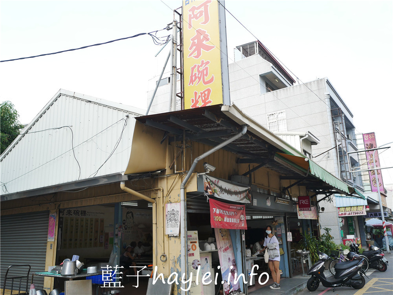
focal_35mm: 30
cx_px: 196
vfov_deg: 46.8
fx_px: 341
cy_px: 148
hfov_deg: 60.0
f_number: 3.5
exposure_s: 1/400
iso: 200
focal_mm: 15
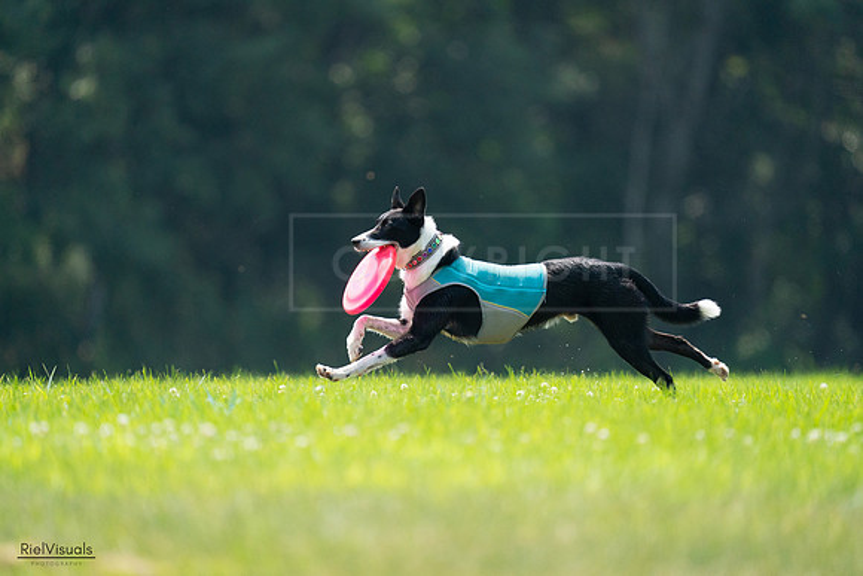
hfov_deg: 3.4
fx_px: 14386
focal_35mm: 600
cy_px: 288
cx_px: 432
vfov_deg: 2.3
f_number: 6.3
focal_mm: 600
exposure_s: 1/4000
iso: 2500
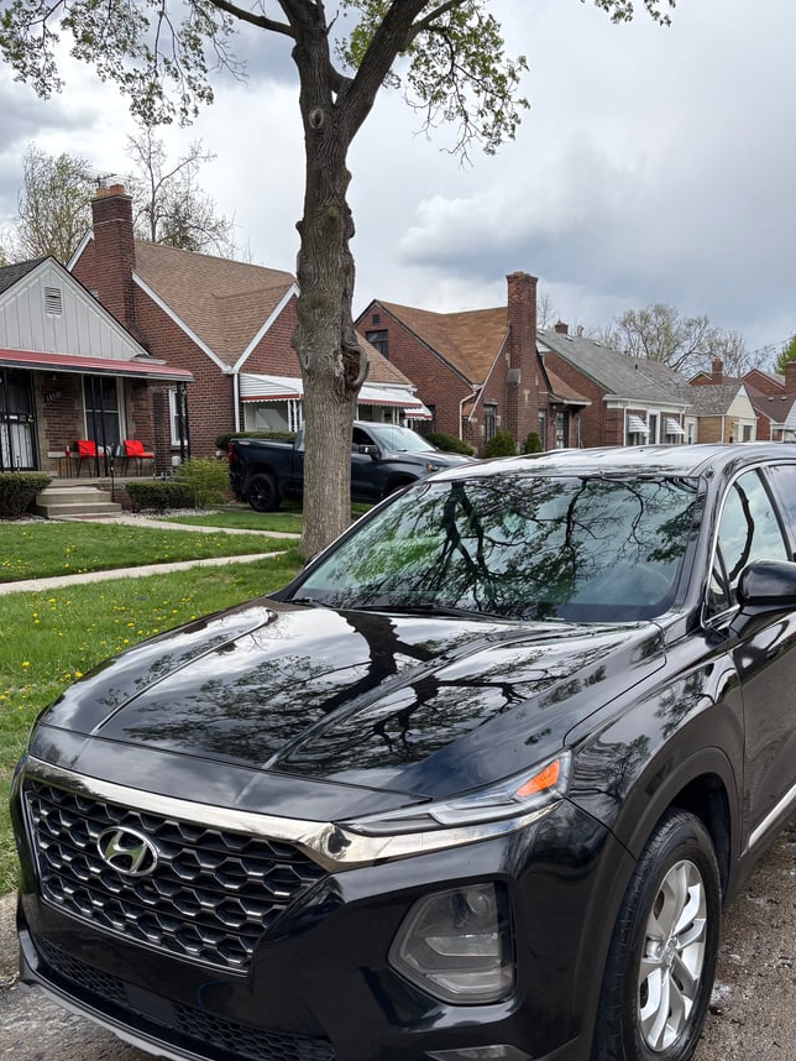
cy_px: 623
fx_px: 950
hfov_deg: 45.3
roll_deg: -0.5
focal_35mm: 31
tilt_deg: -9.0
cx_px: 457
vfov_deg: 58.0
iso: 50
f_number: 1.6
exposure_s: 1/1233
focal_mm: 5.96
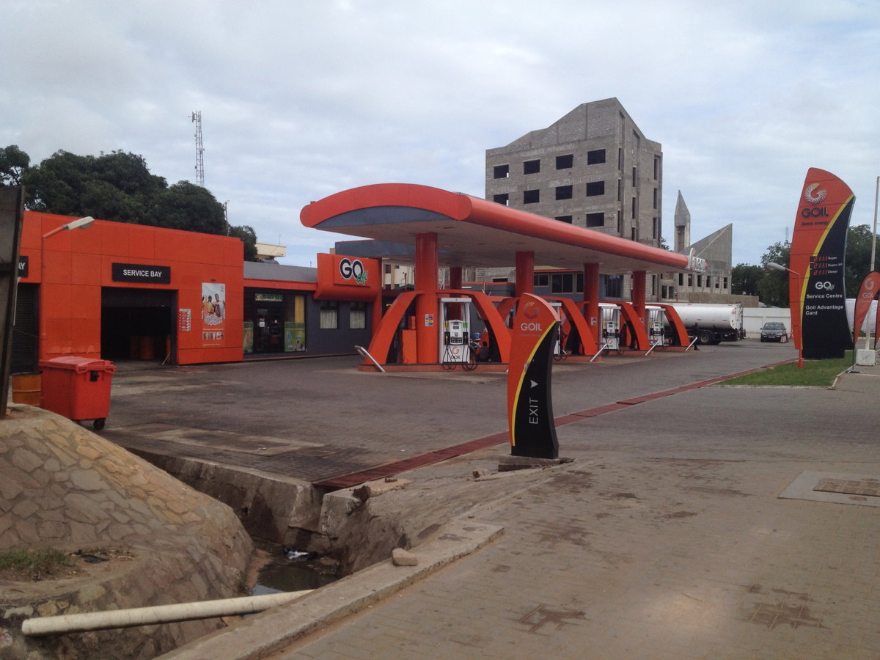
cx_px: 440
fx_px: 890
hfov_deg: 52.6
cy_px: 330
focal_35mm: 35
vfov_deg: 40.7
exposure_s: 1/1453
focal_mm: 4.28
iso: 64
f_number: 2.4
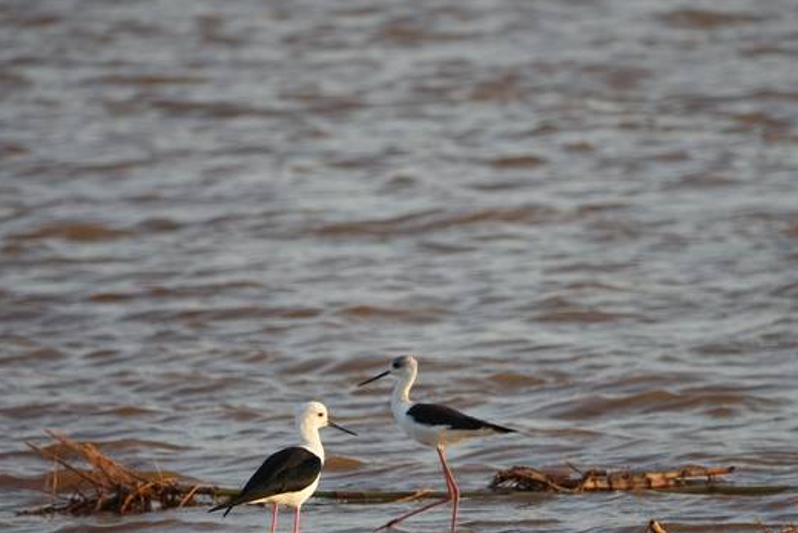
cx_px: 447
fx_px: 18402
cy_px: 330
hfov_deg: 2.5
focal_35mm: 830
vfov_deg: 1.7
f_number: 4
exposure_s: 1/250
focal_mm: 220
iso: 125
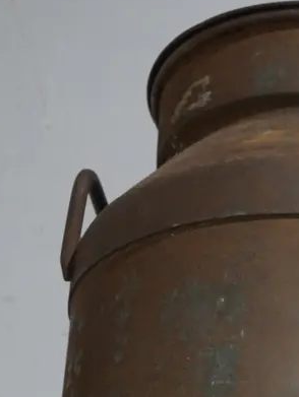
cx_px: 330
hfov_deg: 13.2
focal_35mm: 110
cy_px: 375
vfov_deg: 17.5
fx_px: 1265
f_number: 4.6
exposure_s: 1/60
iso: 1000
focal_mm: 21
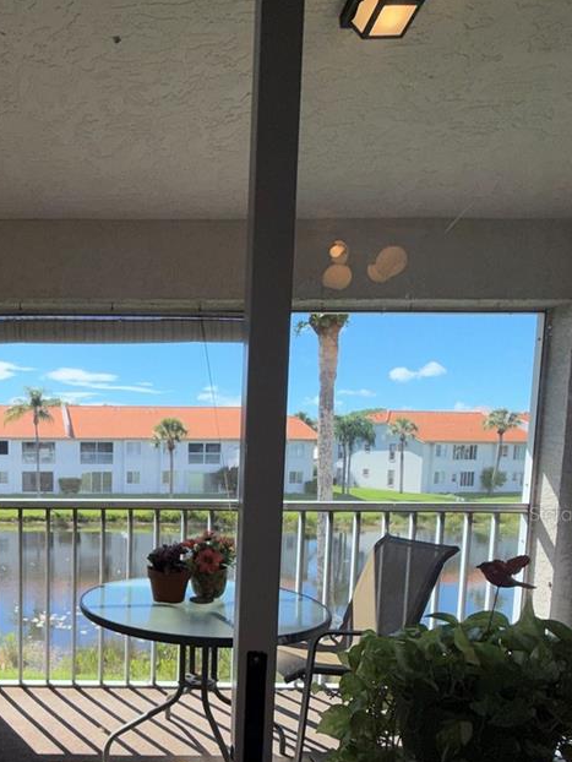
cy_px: 513
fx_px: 594
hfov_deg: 46.7
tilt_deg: -6.8
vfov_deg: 63.5
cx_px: 65
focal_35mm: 27
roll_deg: -1.0
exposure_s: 1/475
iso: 16
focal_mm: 2.22
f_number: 2.2
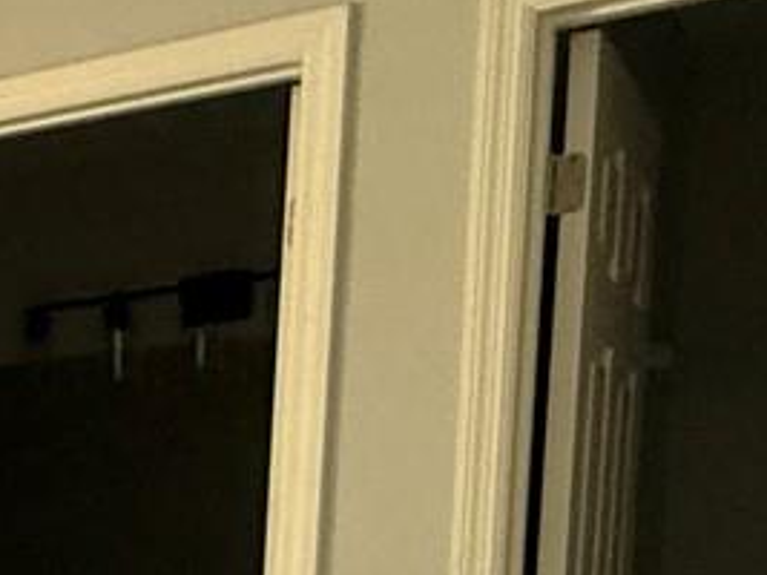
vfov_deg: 16.4
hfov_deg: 16.6
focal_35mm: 84
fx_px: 1860
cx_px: -833
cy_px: 788
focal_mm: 2.22
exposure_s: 1/60
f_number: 2.2
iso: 500
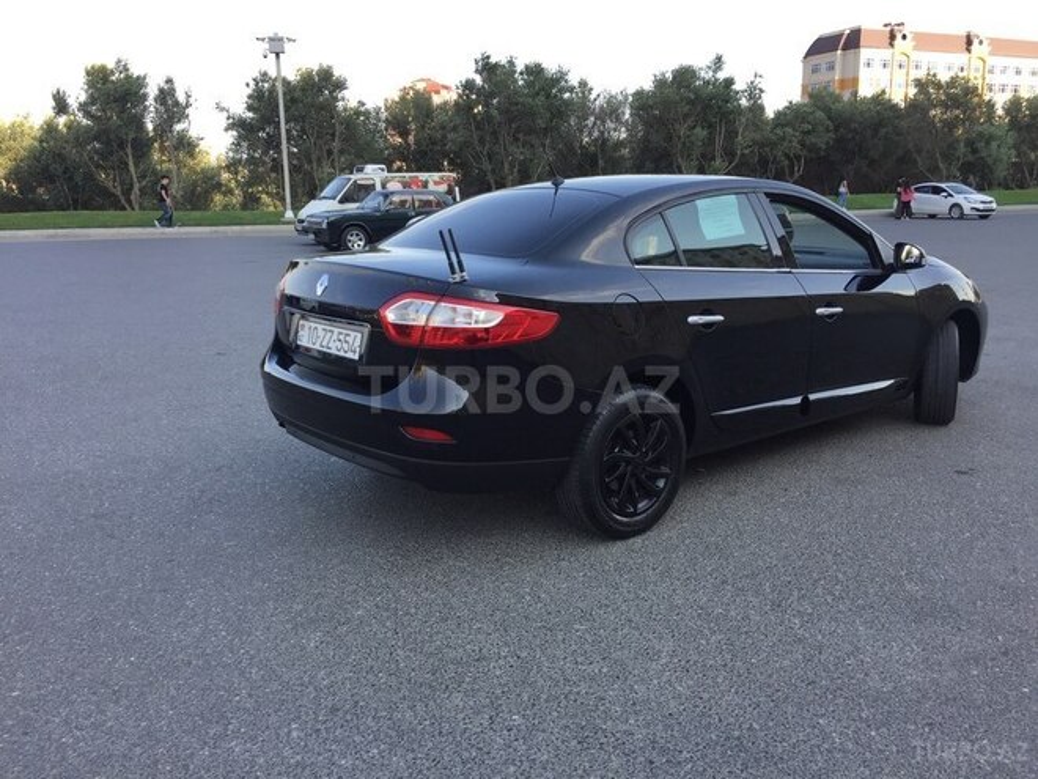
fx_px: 870
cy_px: 390
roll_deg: -0.6
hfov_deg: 61.7
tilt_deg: -12.1
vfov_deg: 48.2
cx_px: 519
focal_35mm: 29
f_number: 2.2
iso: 32
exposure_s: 1/403
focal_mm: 4.15
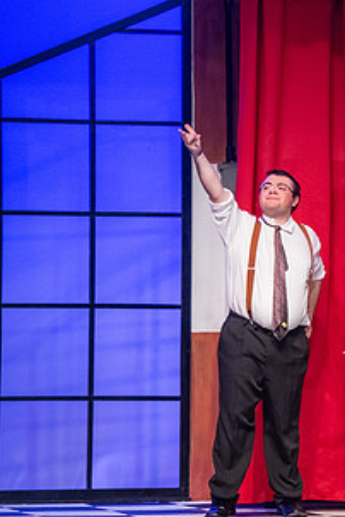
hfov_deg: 4.9
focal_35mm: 278
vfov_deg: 7.4
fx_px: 3996
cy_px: 258
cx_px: 478
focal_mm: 145
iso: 3200
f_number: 3.2
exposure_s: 1/200
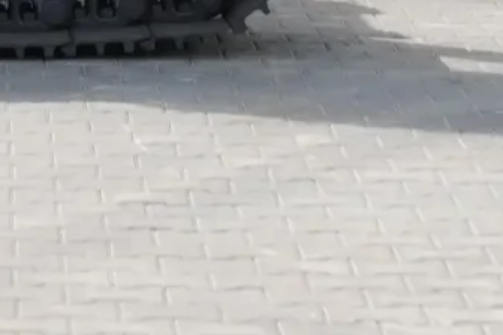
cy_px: -730
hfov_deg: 7.8
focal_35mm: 263
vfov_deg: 4.9
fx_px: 3672
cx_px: 16
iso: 100
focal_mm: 23
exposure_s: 1/160
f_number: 3.5
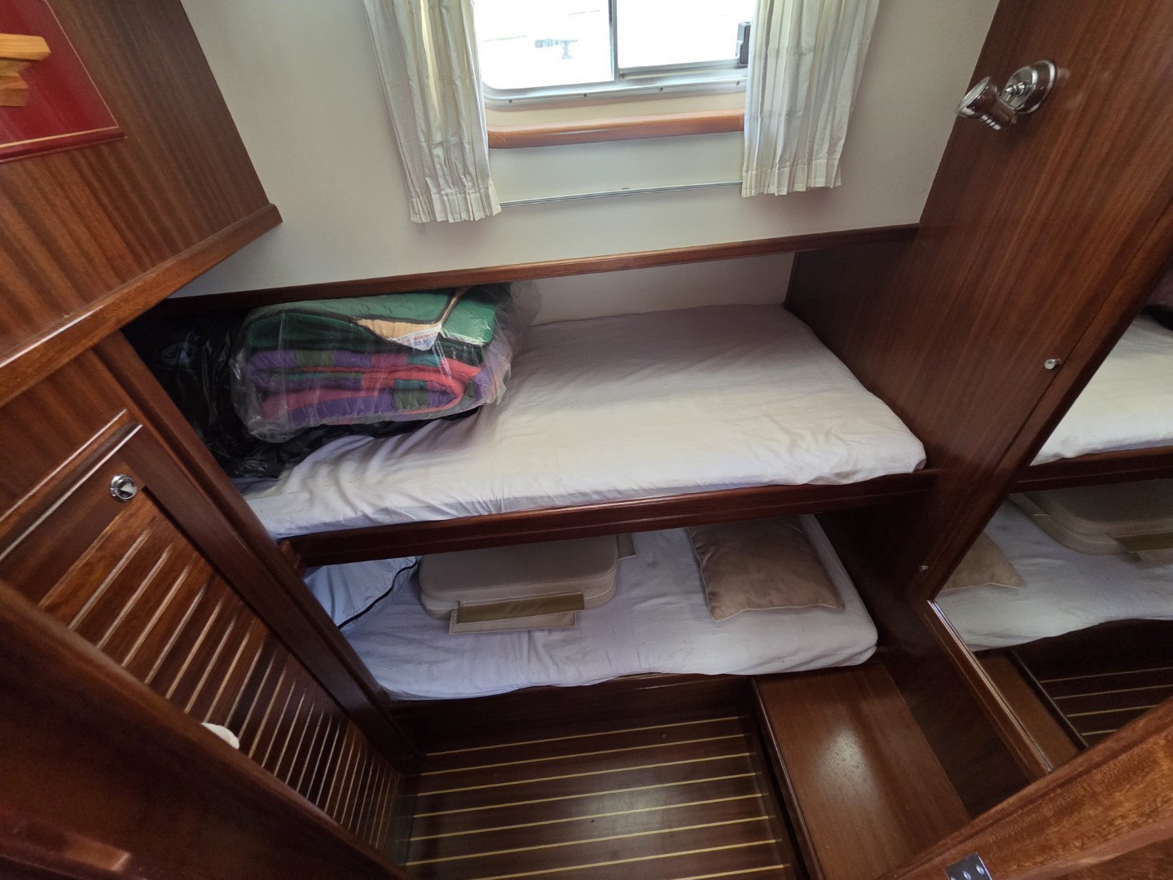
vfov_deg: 89.9
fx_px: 441
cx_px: 586
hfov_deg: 106.2
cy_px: 440
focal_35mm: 13
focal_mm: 2.2
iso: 500
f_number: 2.2
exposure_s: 1/50
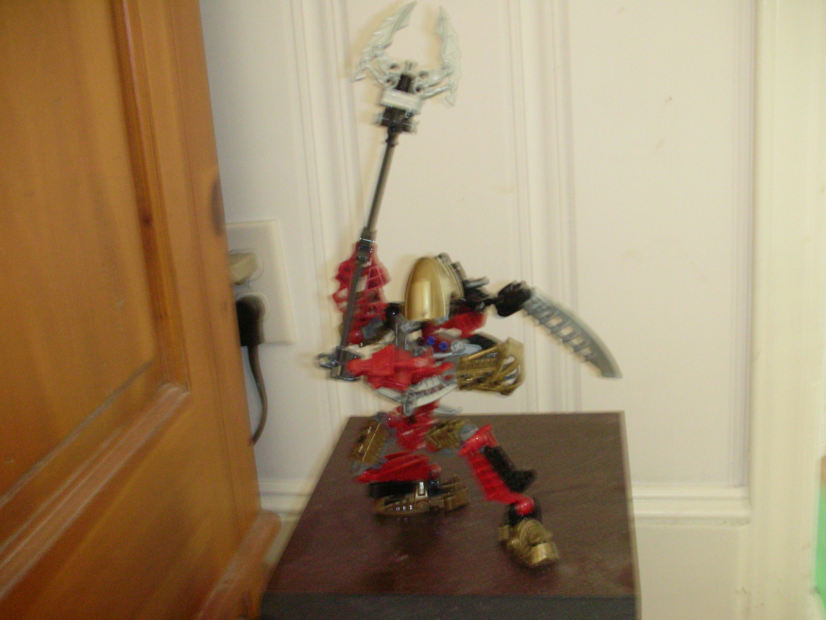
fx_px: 1098
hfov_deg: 41.2
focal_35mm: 46
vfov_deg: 31.5
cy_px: 310
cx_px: 413
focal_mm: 7.7
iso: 200
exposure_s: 1/1.8
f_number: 3.5
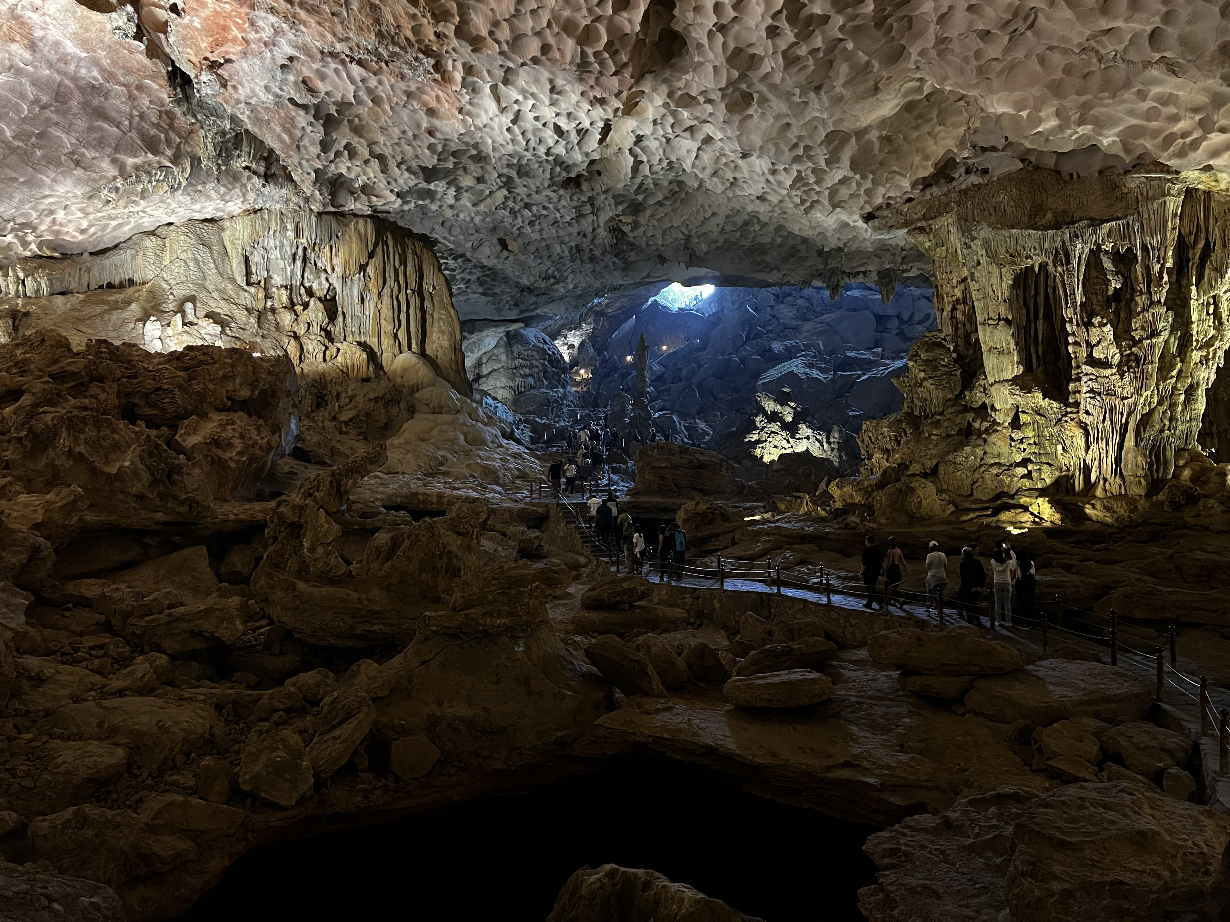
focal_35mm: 26
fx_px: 924
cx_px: 615
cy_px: 461
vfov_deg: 53.1
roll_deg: +1.2
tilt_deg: -0.5
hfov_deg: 67.3
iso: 640
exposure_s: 1/30
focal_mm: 5.7
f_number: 1.5
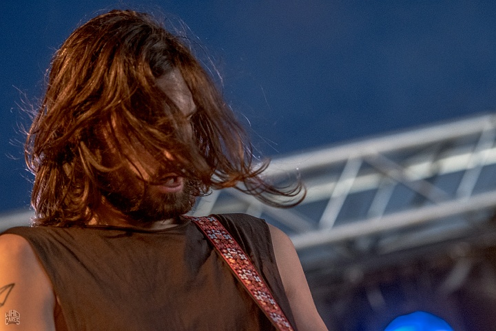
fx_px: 2583
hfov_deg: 11.0
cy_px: 166
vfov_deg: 7.3
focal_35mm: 188
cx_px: 248
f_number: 2.8
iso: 1600
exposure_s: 1/160
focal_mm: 125
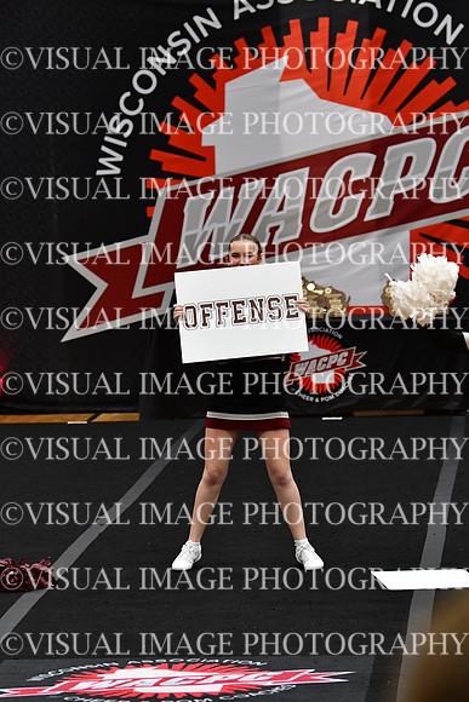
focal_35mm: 168
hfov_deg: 8.2
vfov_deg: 12.2
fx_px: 3281
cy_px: 351
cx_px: 234
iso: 4000
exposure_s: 1/500
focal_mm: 112
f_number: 4
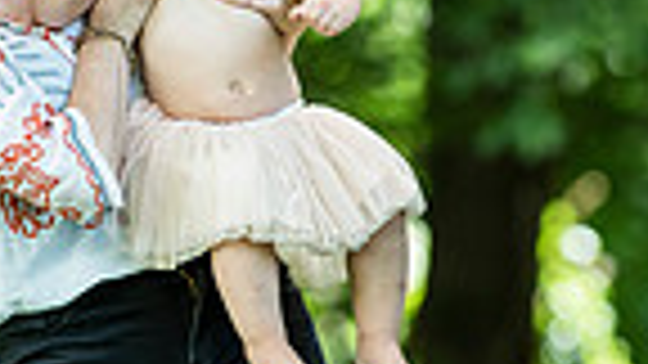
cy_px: 148
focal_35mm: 655
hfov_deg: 3.3
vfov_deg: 1.9
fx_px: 11254
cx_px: 171
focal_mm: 200
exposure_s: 1/400
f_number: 3.5
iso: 640
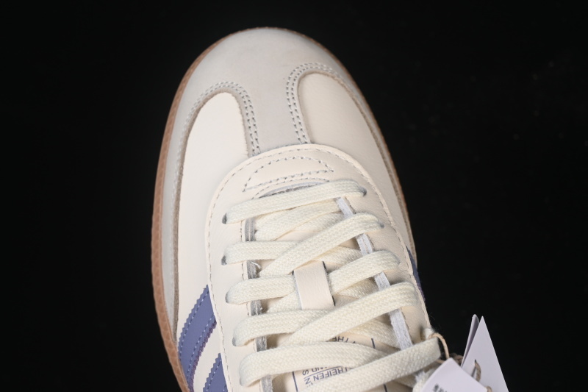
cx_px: 294
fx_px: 1225
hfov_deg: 27.0
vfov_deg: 18.2
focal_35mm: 75
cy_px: 196
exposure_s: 1/80
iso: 160
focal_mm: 50
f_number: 7.1
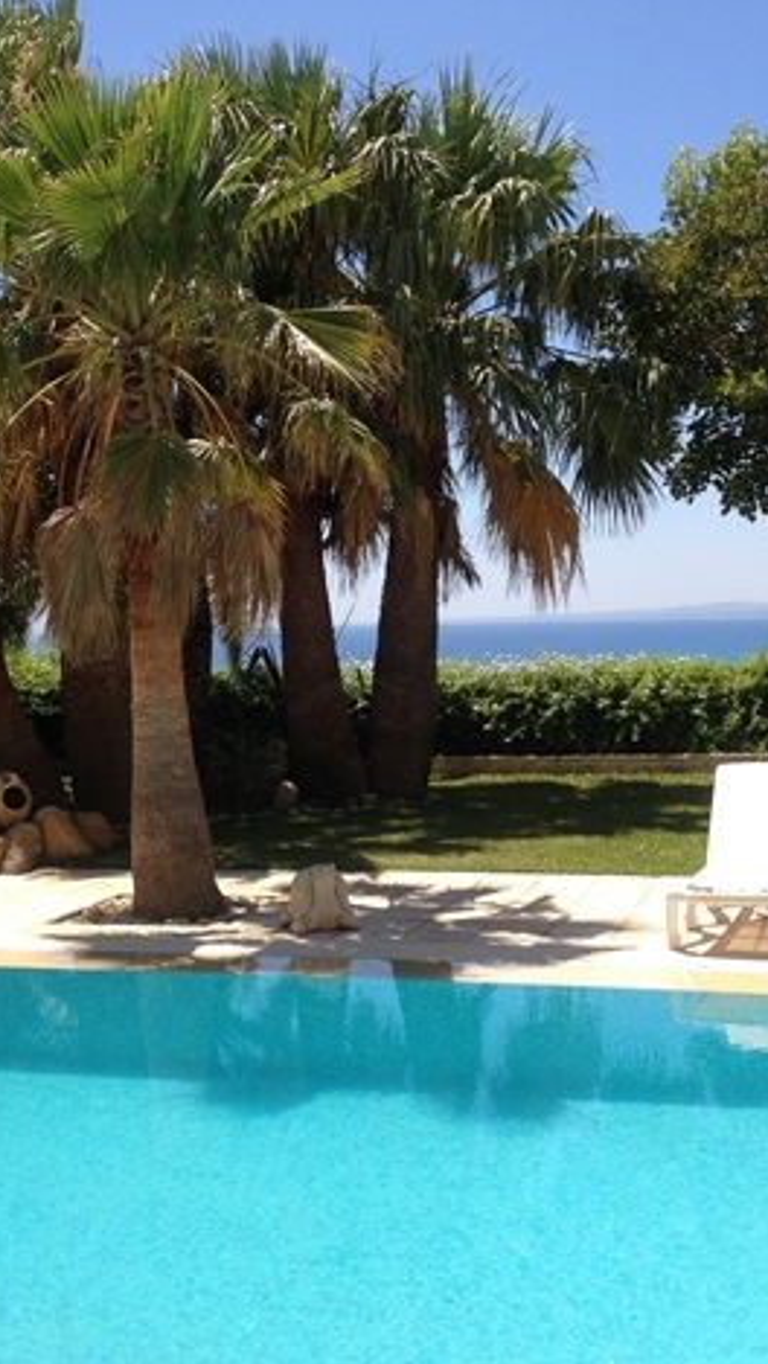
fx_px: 1882
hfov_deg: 23.0
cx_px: 311
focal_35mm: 52
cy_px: 672
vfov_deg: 39.9
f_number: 2.4
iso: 50
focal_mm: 4.28
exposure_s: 1/1346
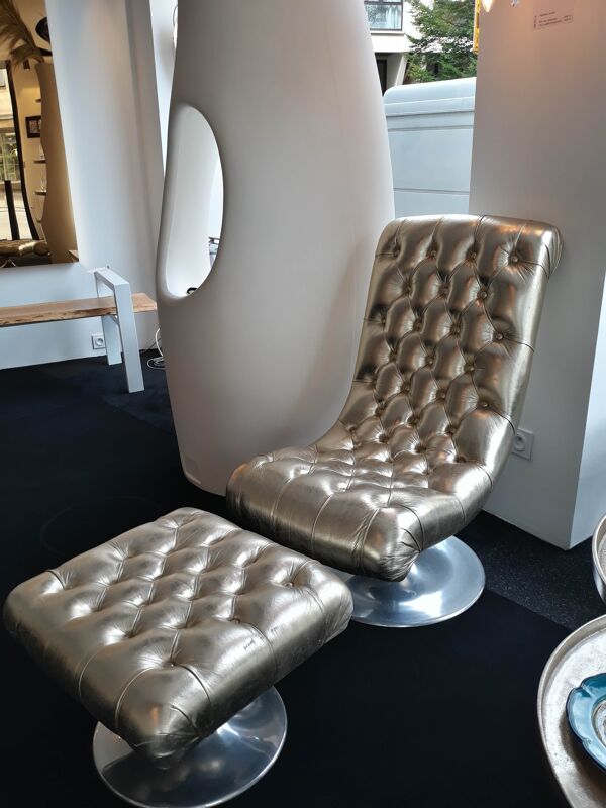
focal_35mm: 27
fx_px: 630
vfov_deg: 65.3
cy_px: 404
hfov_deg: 51.4
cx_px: 303
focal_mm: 3.71
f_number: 1.7
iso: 40
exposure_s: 1/125
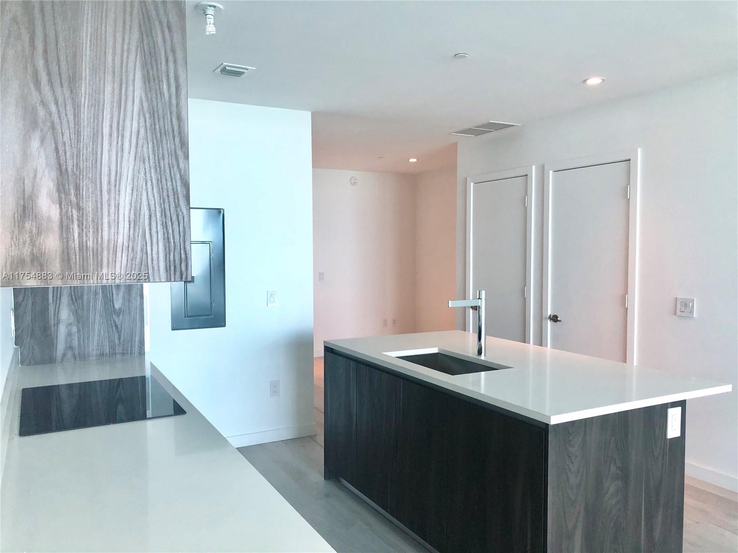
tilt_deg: -4.1
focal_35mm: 28
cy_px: 276
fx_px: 597
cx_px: 369
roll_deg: +0.0
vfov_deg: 49.7
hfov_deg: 63.4
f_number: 1.8
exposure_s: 1/120
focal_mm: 4
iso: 64
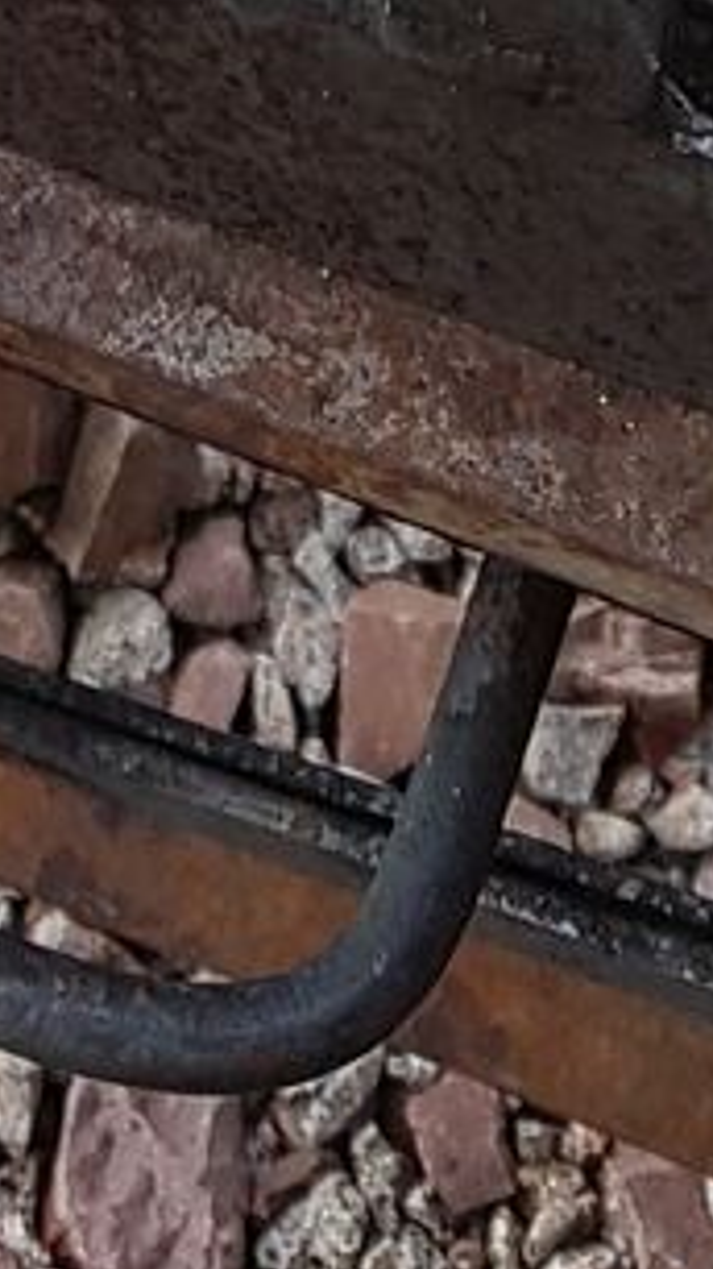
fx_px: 4977
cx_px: 456
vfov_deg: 12.5
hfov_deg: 8.2
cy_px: -1402
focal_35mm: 148
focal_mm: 4.2
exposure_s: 1/147
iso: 50
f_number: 1.7
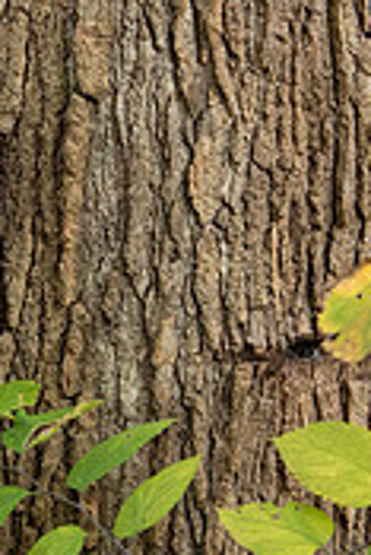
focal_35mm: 190
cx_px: -253
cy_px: 191
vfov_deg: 10.8
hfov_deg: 7.1
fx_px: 2931
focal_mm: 48
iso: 400
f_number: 4.5
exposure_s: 1/200
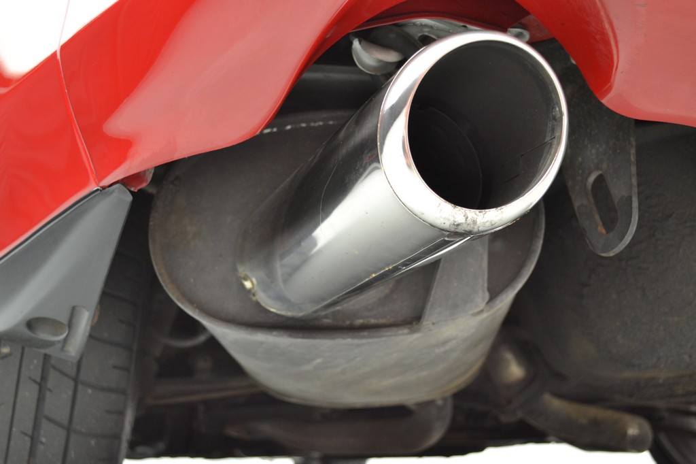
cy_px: 232
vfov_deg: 34.2
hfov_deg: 49.6
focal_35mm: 39
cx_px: 348
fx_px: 754
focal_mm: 26
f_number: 4.2
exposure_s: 1/15
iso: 640
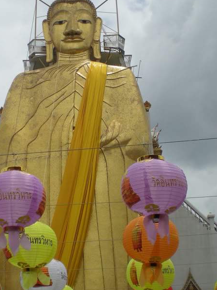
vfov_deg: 29.7
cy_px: 109
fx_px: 543
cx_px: 75
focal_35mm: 65
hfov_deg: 22.5
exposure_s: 1/883
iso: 50
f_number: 4.6
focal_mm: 6.3
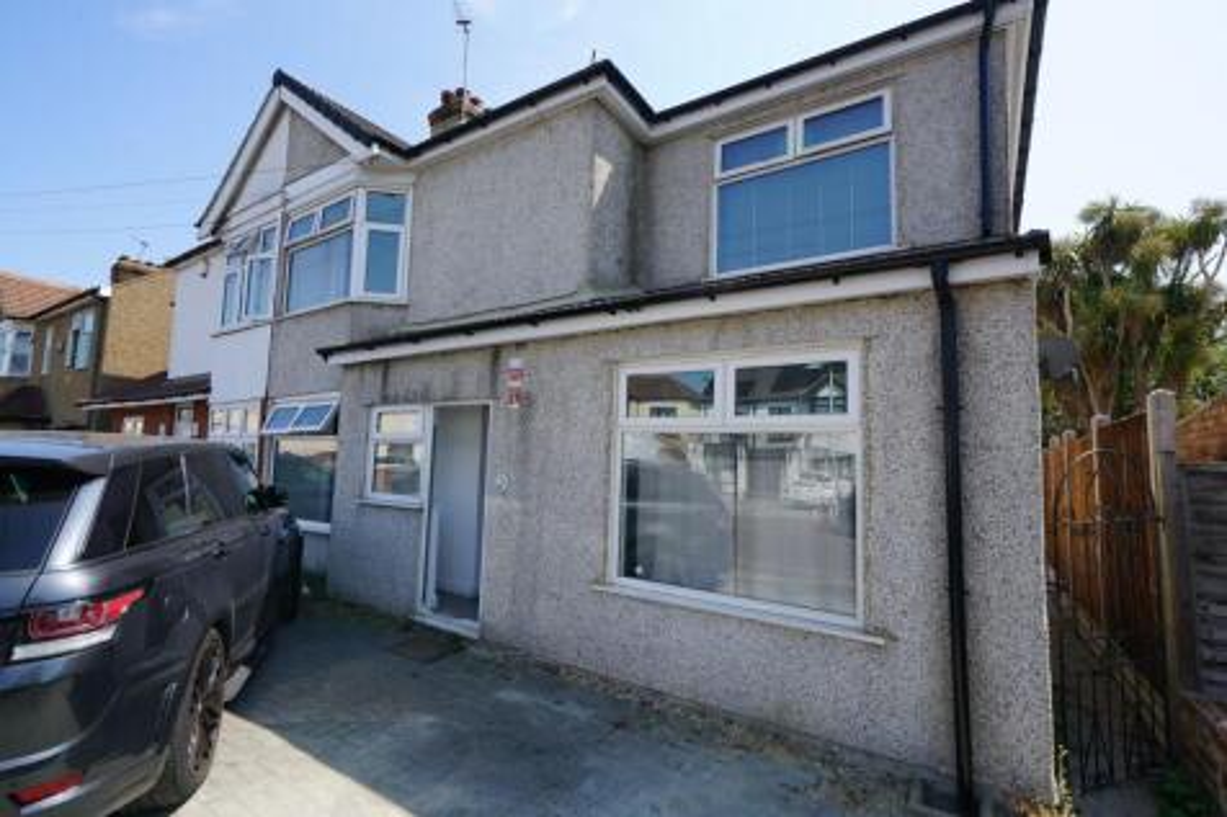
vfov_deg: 73.7
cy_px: 408
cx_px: 614
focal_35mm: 16
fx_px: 545
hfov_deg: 96.8
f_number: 10
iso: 100
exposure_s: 1/80
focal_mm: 16
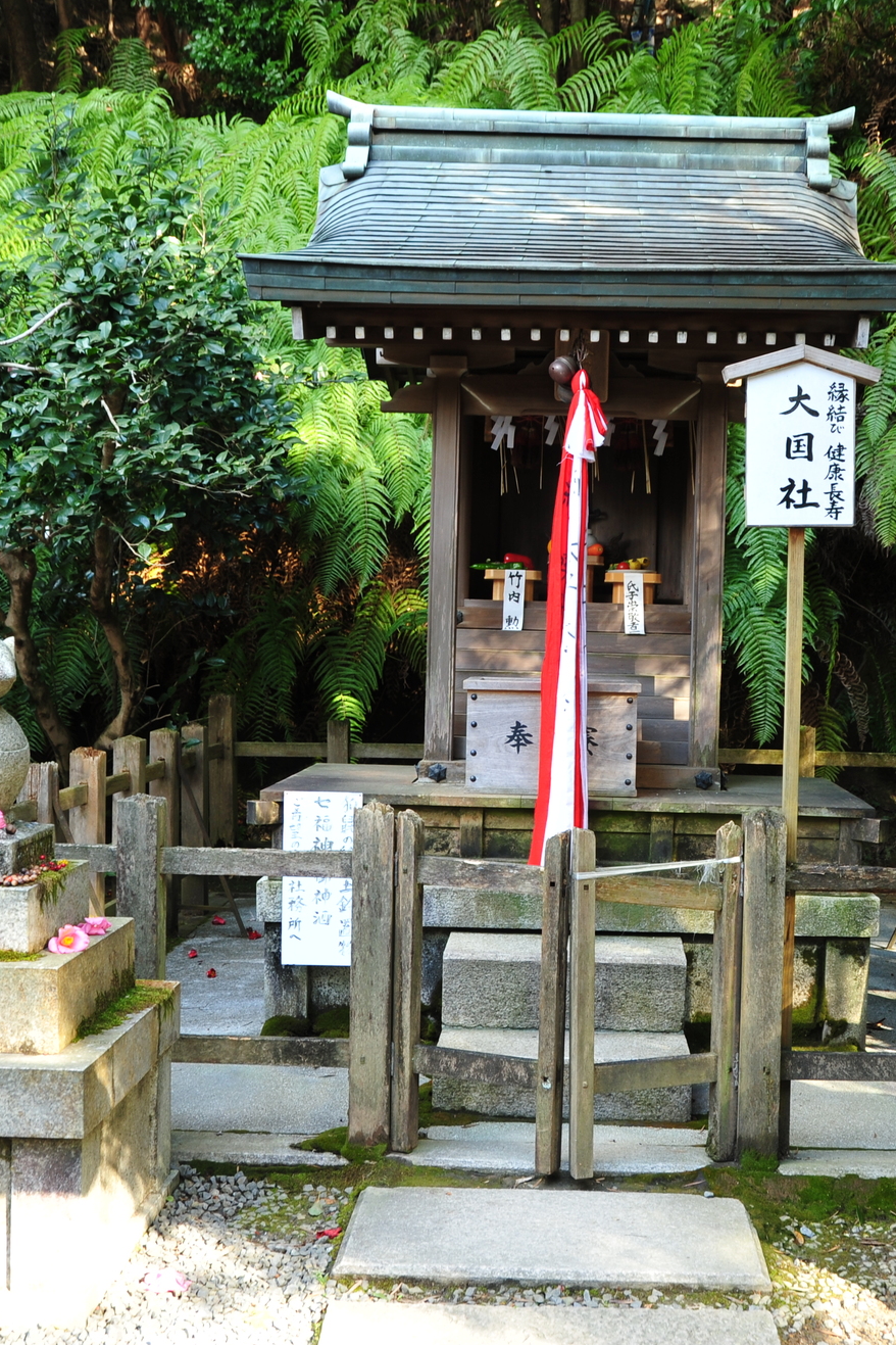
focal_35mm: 44
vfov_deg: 44.5
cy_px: 667
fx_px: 1643
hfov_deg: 30.3
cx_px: 584
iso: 400
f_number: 8
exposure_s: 1/25
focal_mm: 29
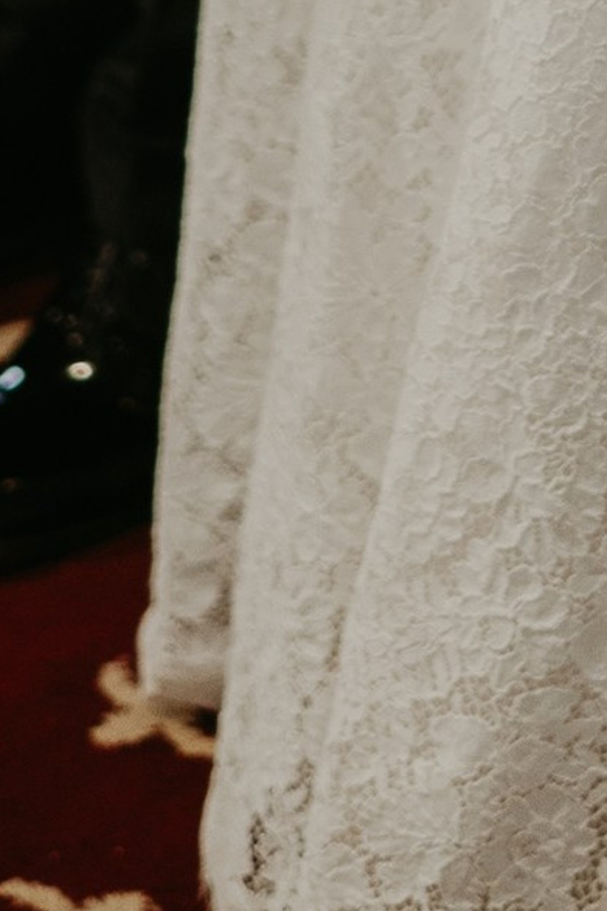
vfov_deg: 8.0
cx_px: 579
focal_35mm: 229
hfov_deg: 6.0
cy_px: -1586
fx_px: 5795
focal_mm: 35
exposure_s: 1/400
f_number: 1.4
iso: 500
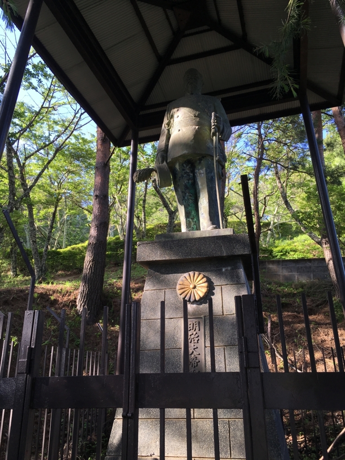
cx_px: 172
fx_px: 385
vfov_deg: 61.7
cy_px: 230
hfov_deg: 48.2
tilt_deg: +20.0
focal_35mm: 29
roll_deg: +1.4
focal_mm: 4.15
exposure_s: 1/215
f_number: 2.2
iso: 25
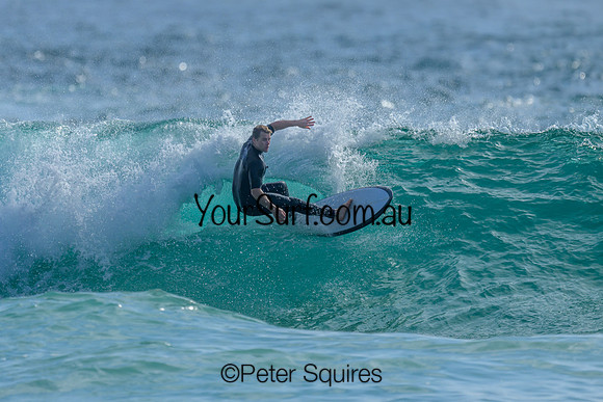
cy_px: 150
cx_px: 242
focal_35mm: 1002
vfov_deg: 1.4
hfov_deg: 2.1
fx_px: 16786
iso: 160
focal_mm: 800
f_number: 6.3
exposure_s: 1/2000
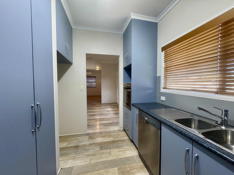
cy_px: 88
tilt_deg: -2.0
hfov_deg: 102.1
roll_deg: +0.6
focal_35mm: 14
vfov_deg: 85.7
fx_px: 95
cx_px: 117
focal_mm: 2.22
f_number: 2.2
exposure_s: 1/100
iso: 200
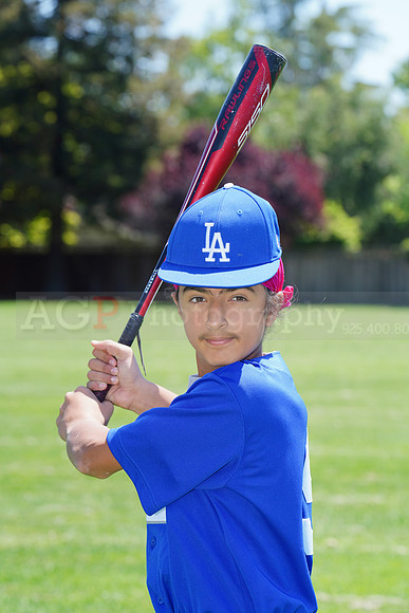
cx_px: 204
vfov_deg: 11.4
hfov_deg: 7.6
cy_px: 306
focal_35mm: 181
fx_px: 3082
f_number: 9
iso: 200
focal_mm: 181
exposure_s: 1/200
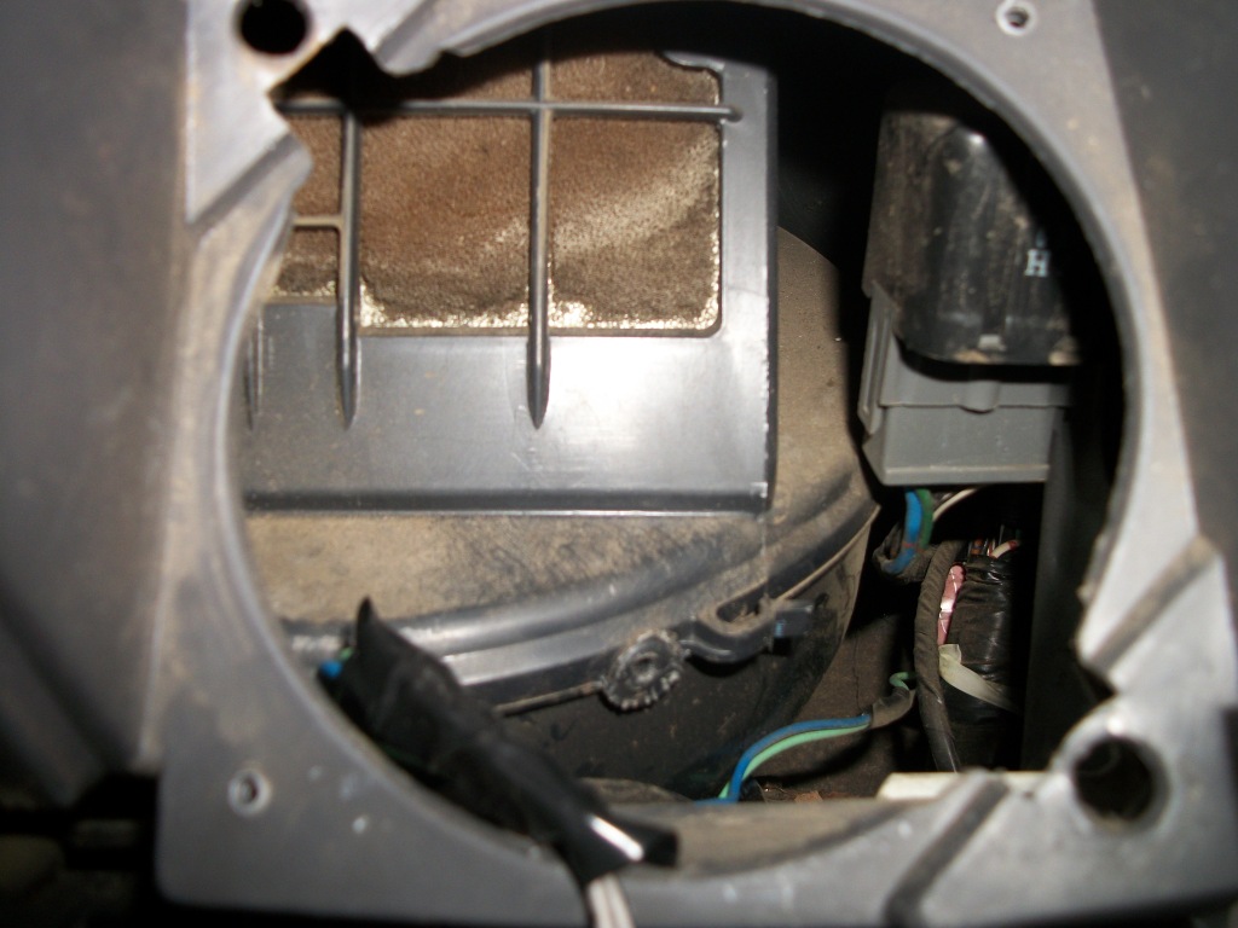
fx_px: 1144
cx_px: 619
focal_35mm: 32
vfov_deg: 44.2
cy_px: 464
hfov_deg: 56.8
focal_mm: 5.7
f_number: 2.9
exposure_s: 1/60
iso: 80
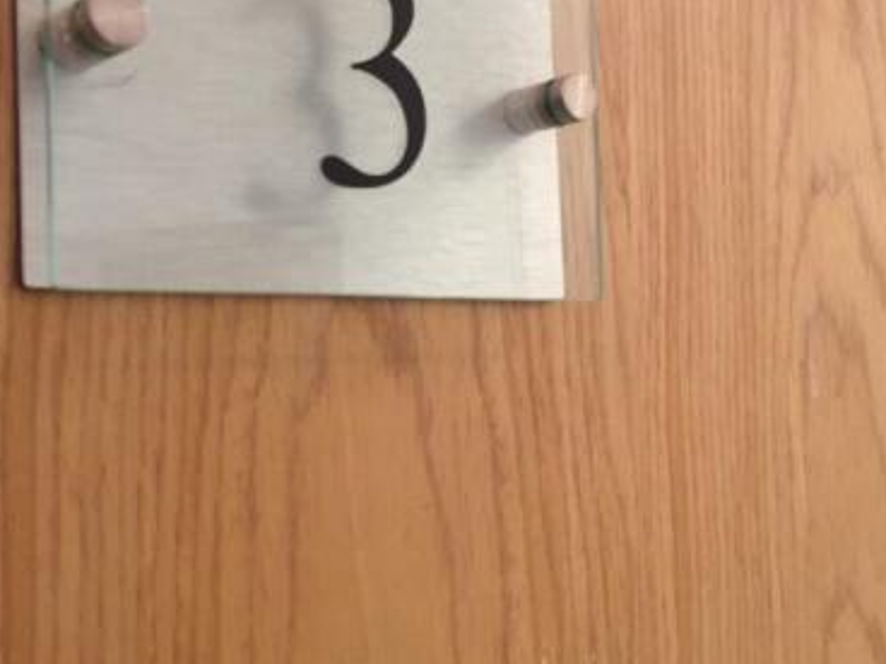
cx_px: 492
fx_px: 1177
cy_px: 287
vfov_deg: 31.5
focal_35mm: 46
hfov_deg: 41.2
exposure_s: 1/33
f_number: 2.2
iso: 64
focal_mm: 4.15
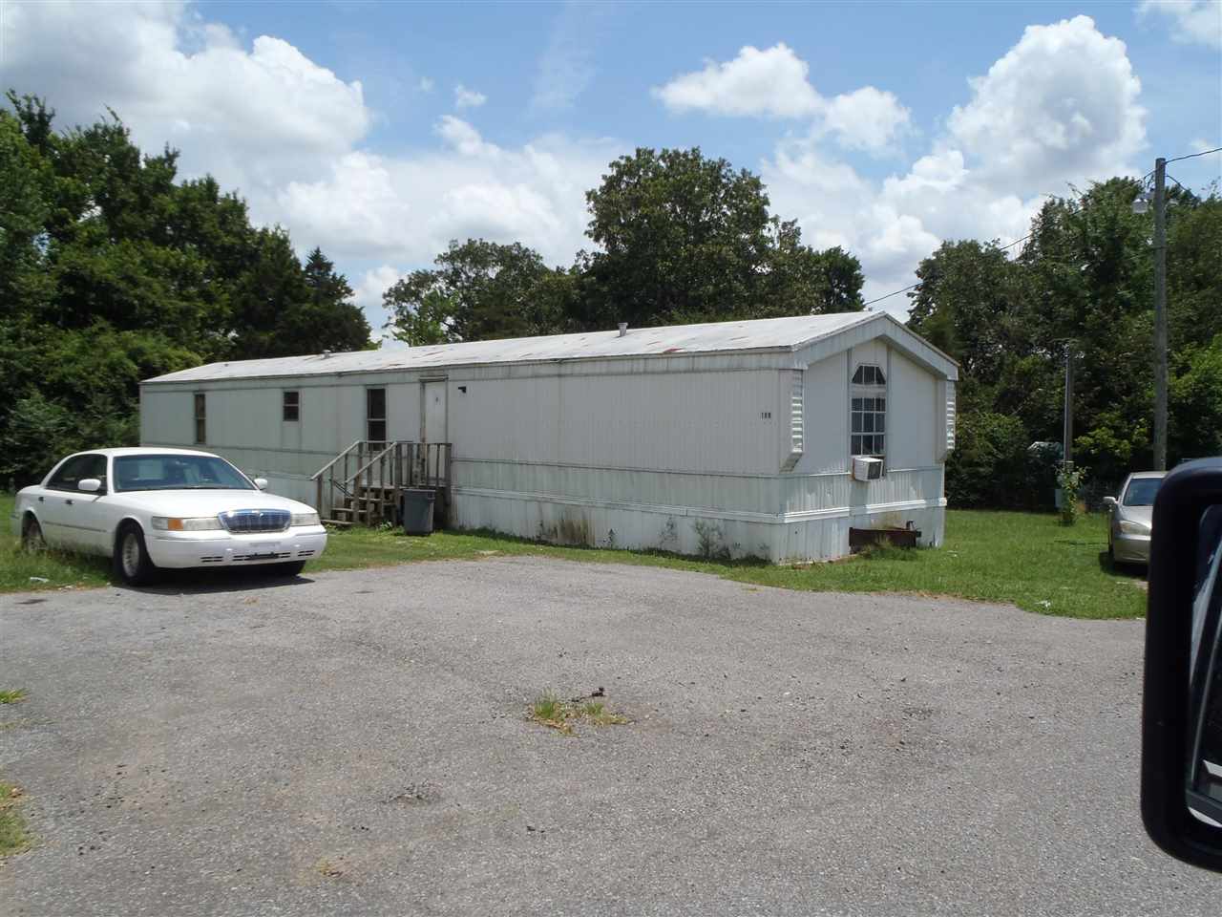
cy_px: 458
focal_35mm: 28
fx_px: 988
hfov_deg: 63.4
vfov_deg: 49.7
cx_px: 611
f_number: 11
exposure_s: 1/125
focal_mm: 5
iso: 80
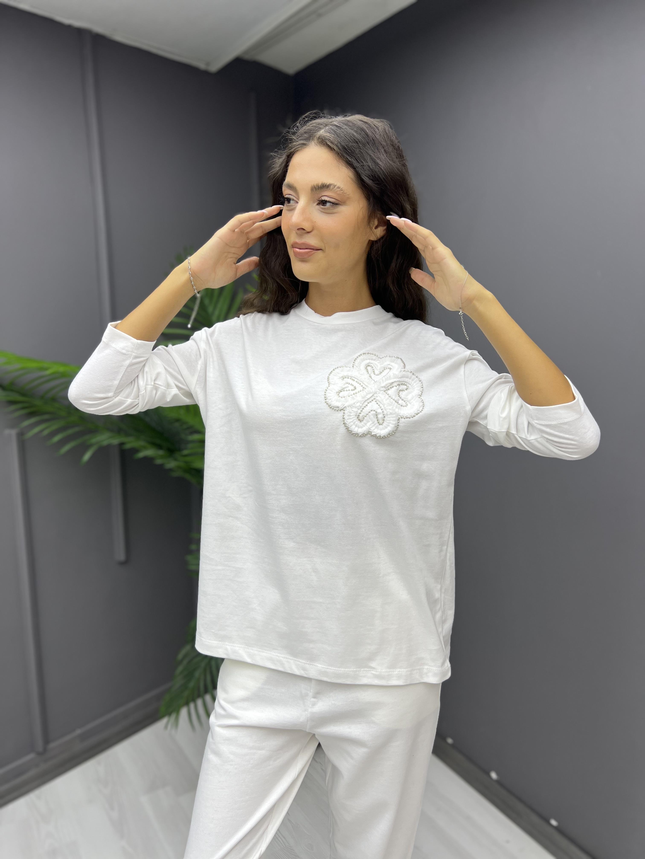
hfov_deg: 53.1
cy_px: 430
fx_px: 646
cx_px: 322
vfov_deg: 67.3
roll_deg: +0.1
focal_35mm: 26
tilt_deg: -10.6
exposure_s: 1/454
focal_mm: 5.7
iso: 50
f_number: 1.5
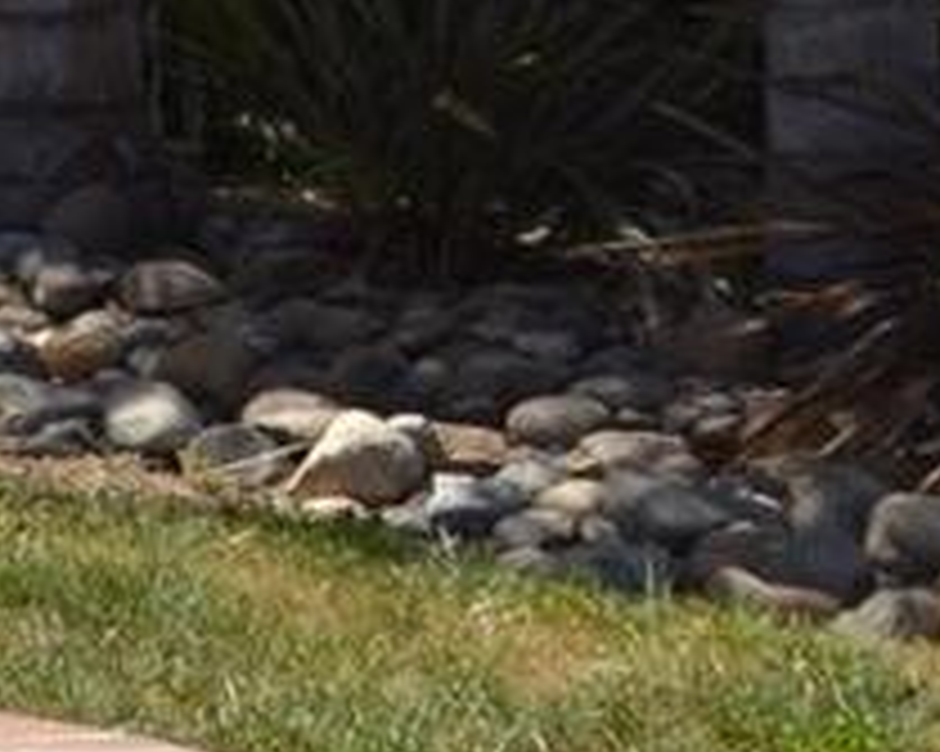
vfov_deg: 6.3
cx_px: -2321
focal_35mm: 243
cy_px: -428
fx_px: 6757
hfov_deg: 6.8
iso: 100
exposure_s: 1/200
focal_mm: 24
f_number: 7.1
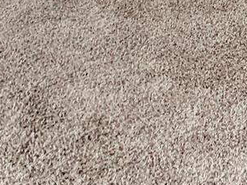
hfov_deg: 15.5
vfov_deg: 10.5
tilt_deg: -14.0
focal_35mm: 125
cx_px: 242
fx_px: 892
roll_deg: -5.0
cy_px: -229
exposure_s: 1/60
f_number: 1.8
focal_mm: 4.25
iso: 64
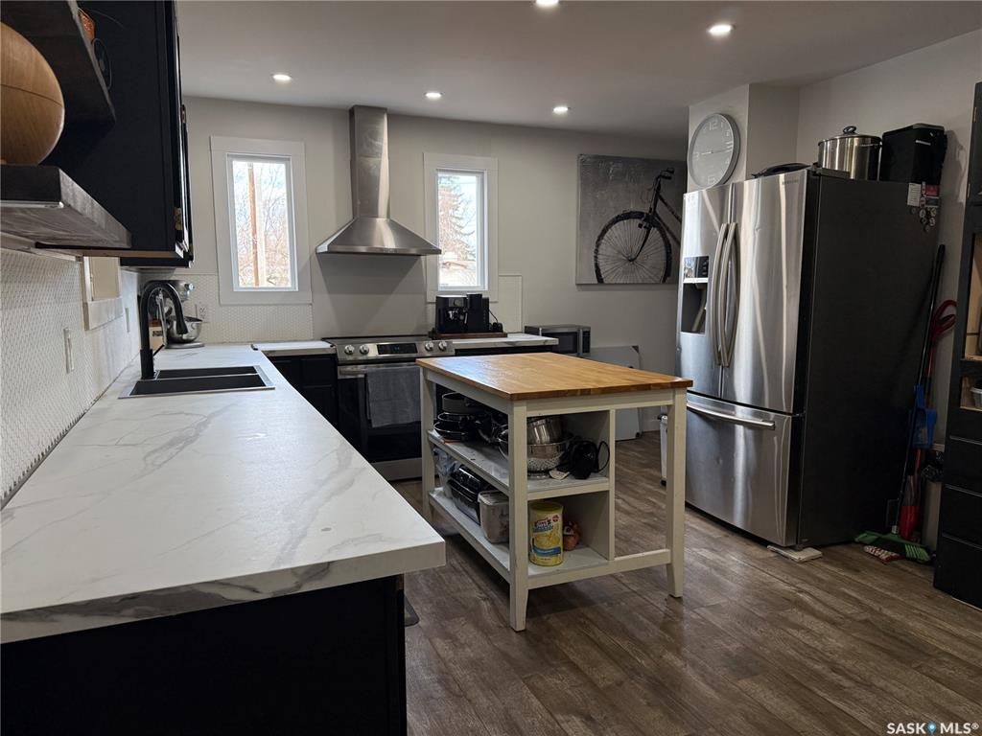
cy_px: 368
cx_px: 491
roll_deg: -0.1
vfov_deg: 56.8
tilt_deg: -6.3
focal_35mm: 24
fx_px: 681
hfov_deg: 71.6
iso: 200
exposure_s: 1/217
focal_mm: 6.76
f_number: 1.78
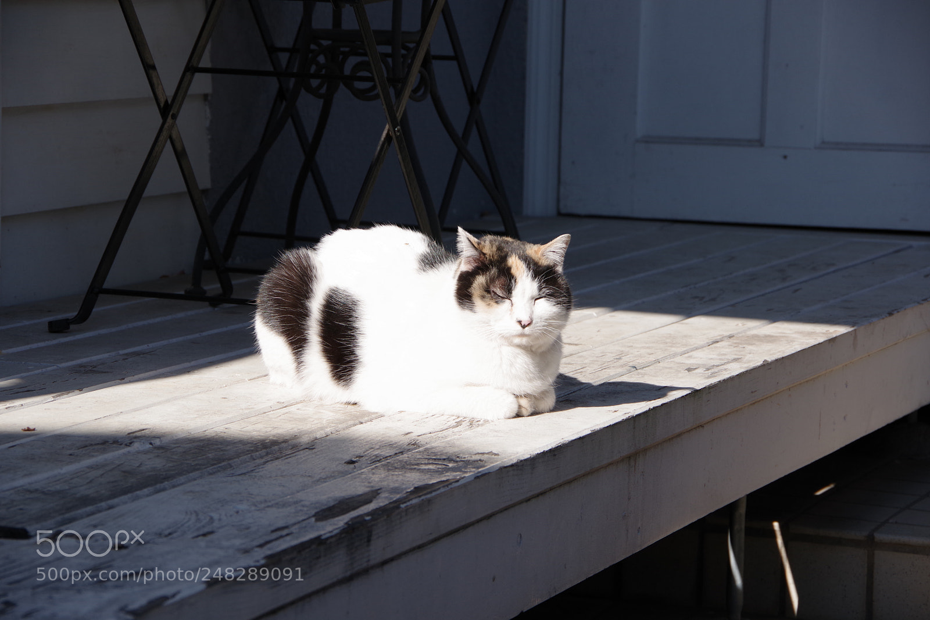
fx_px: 3409
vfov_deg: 10.4
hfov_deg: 15.5
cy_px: 310
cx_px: 465
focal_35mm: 132
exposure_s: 1/400
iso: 200
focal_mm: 88
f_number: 7.1
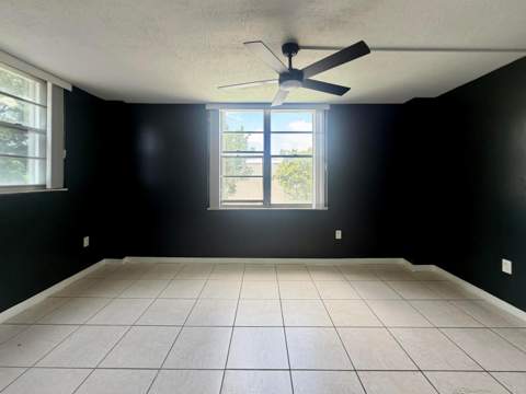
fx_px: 213
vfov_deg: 85.7
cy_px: 197
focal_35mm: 14
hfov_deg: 102.1
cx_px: 263
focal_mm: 2.22
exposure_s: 1/121
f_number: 2.2
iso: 80
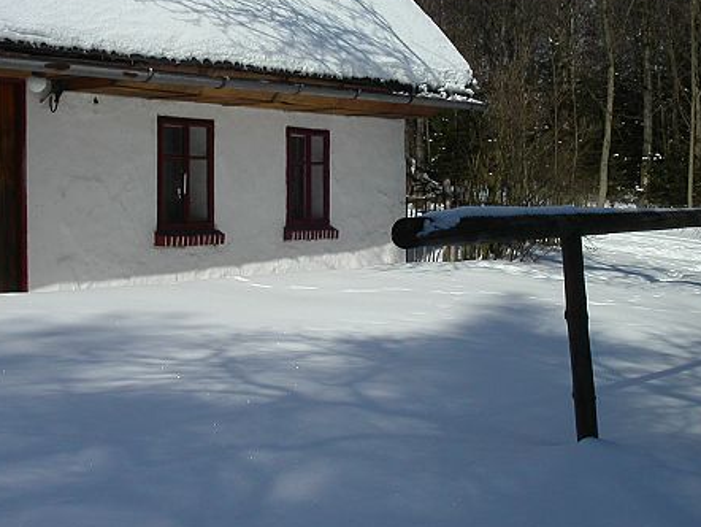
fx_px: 1114
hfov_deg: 34.9
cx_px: 311
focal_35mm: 55
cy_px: 205
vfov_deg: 26.5
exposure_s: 1/750
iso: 100
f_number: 8
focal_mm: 7.8
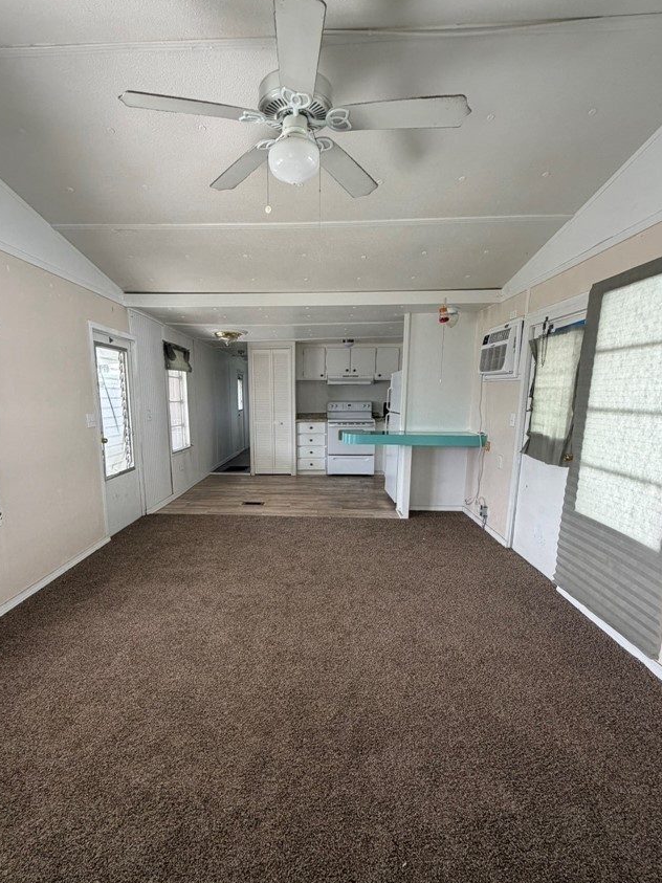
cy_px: 479
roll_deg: -0.1
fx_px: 434
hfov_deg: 74.5
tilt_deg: -11.3
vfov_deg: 90.8
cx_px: 294
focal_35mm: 17
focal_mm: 2.22
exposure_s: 1/121
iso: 200
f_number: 2.2
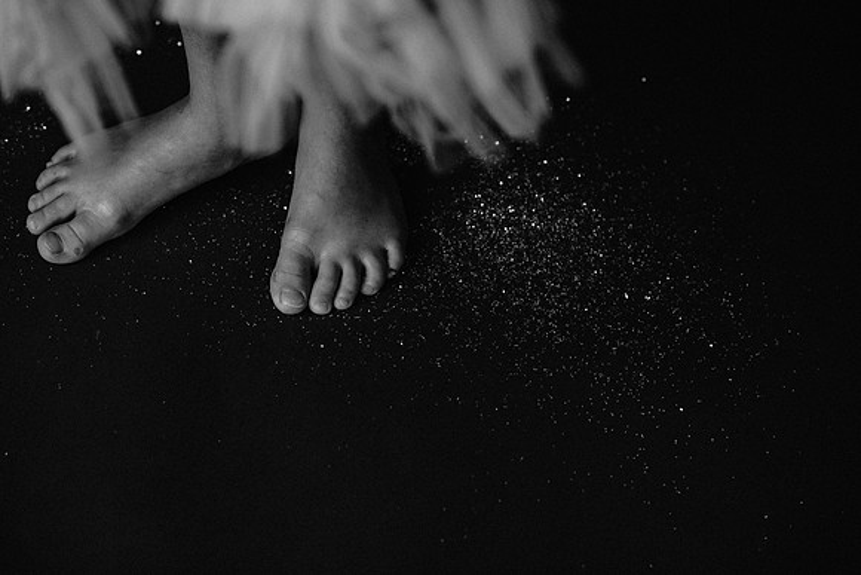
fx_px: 2033
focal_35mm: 85
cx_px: 430
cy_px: 288
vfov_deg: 16.1
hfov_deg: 23.9
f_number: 2.8
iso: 100
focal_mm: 85
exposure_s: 1/160
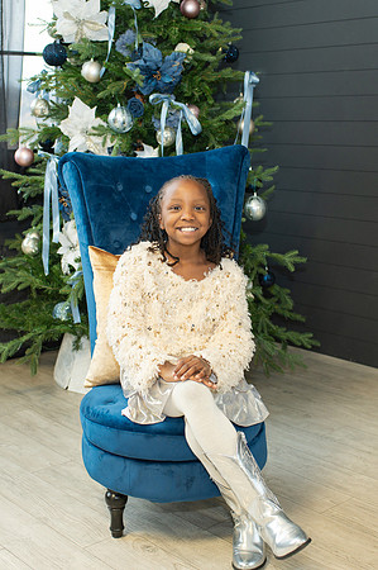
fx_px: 830
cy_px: 285
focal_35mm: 53
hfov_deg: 25.7
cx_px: 195
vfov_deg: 37.8
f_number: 3.5
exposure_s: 1/200
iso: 900
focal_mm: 35
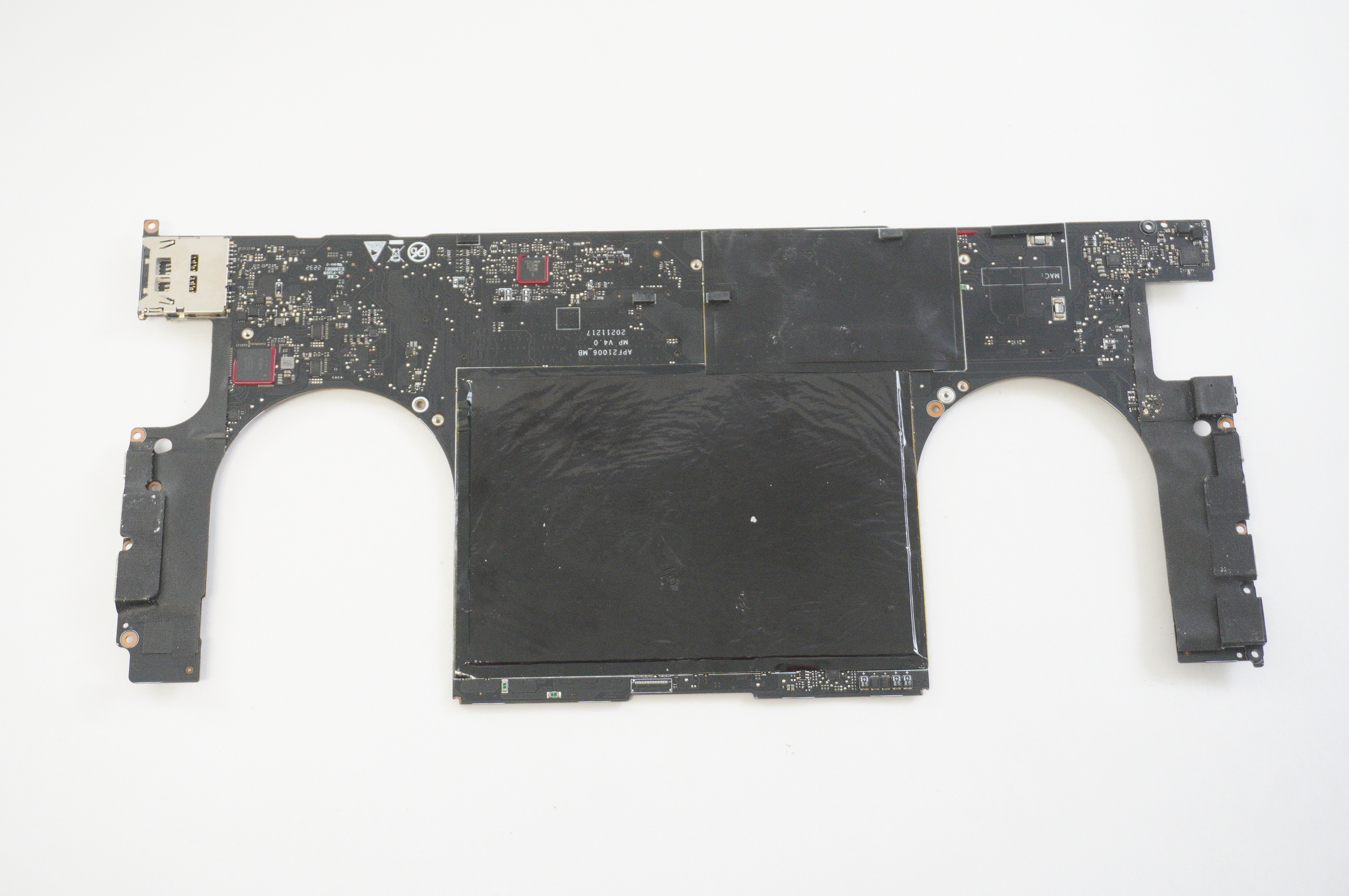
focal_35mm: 52
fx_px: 1965
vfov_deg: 25.7
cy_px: 448
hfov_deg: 37.9
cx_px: 674
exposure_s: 1/100
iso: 3200
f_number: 5.6
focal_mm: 35
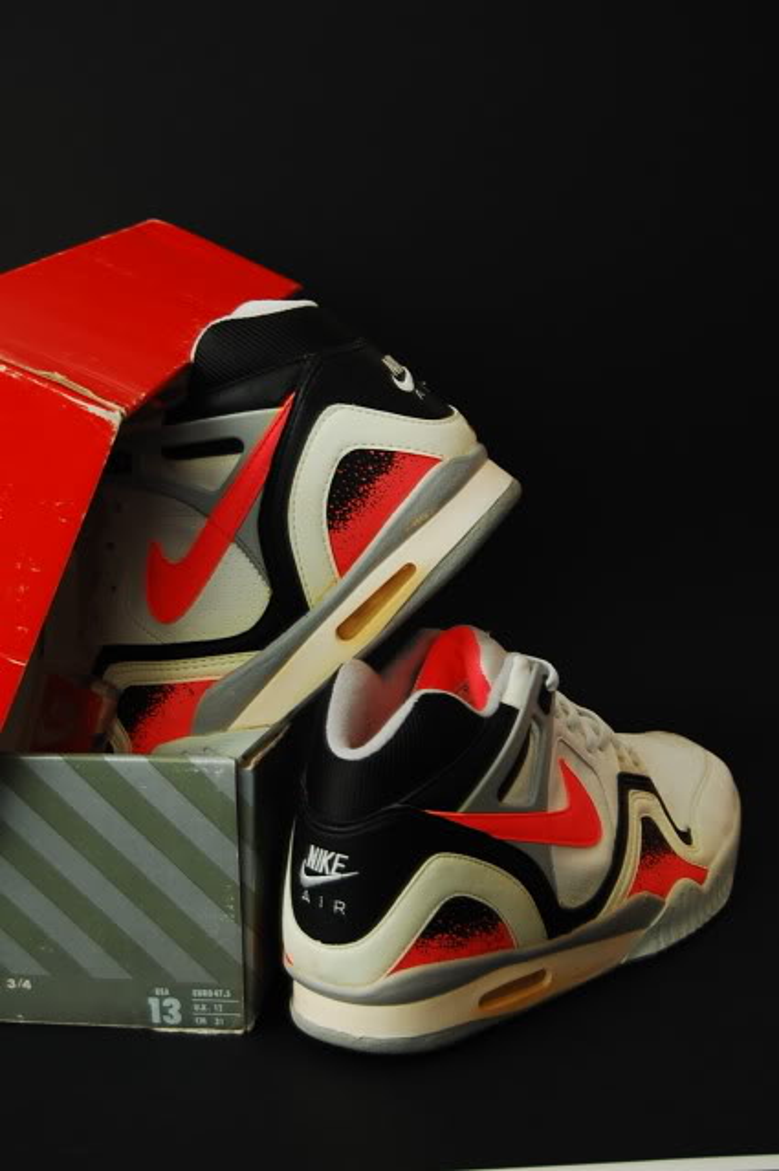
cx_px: 390
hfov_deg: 23.7
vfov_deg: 35.1
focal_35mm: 57
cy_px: 586
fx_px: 1853
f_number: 5
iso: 200
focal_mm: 38
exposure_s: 1/1.6
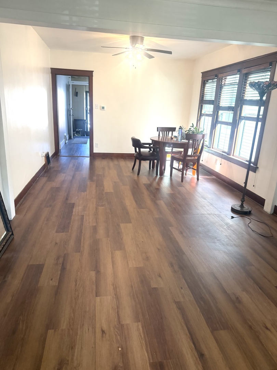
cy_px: 185
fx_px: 256
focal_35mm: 24
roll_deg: -3.2
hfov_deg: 56.8
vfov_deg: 71.6
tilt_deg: -16.2
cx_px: 138
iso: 200
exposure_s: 1/120
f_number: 1.78
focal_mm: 6.76
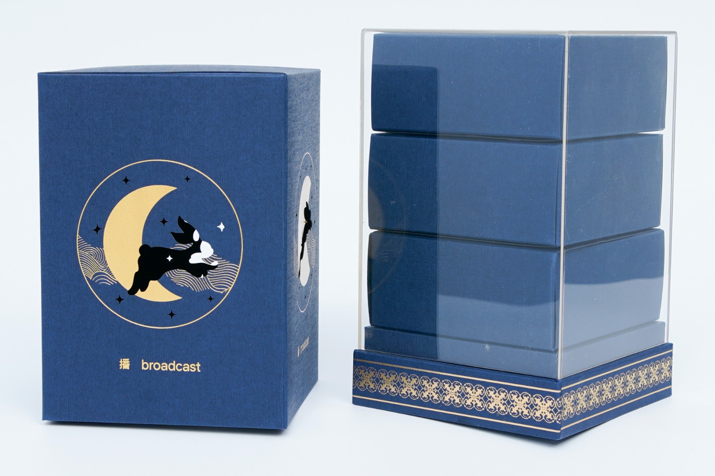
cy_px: 238
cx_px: 358
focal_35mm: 52
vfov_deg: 26.0
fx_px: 1032
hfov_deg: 38.2
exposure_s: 1/125
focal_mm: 35
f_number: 10
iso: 100
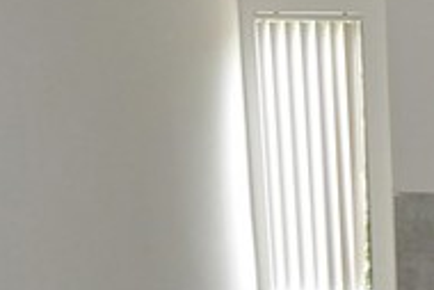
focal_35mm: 97
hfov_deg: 19.0
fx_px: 1170
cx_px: 610
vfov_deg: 13.0
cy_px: 490
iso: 450
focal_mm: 6.7
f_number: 3.5
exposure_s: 1/125
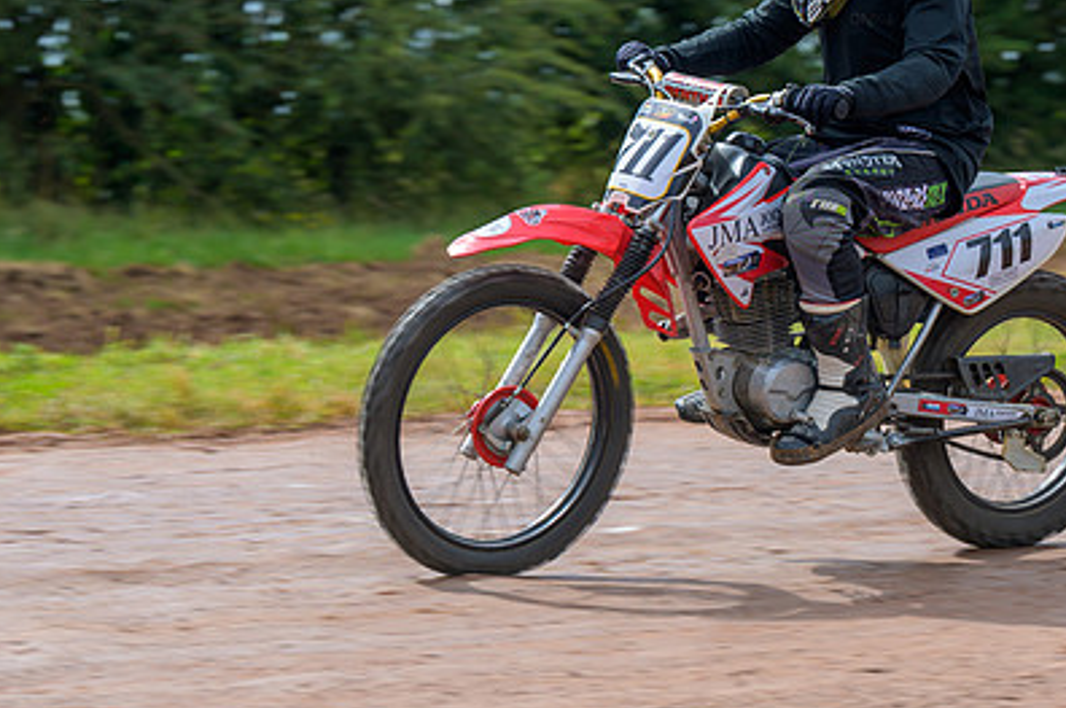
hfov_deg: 10.9
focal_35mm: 189
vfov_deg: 7.2
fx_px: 5590
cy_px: 210
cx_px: 673
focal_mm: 86
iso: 72
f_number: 4
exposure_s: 1/320
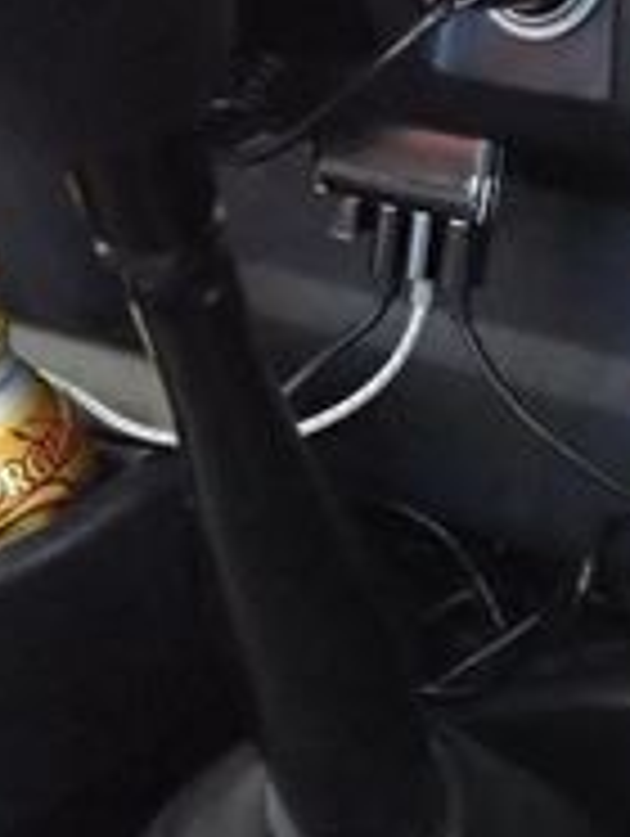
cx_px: 292
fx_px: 1792
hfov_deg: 19.9
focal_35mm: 74
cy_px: 623
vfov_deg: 26.0
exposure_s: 1/30
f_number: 2.3
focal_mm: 5.5
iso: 4000
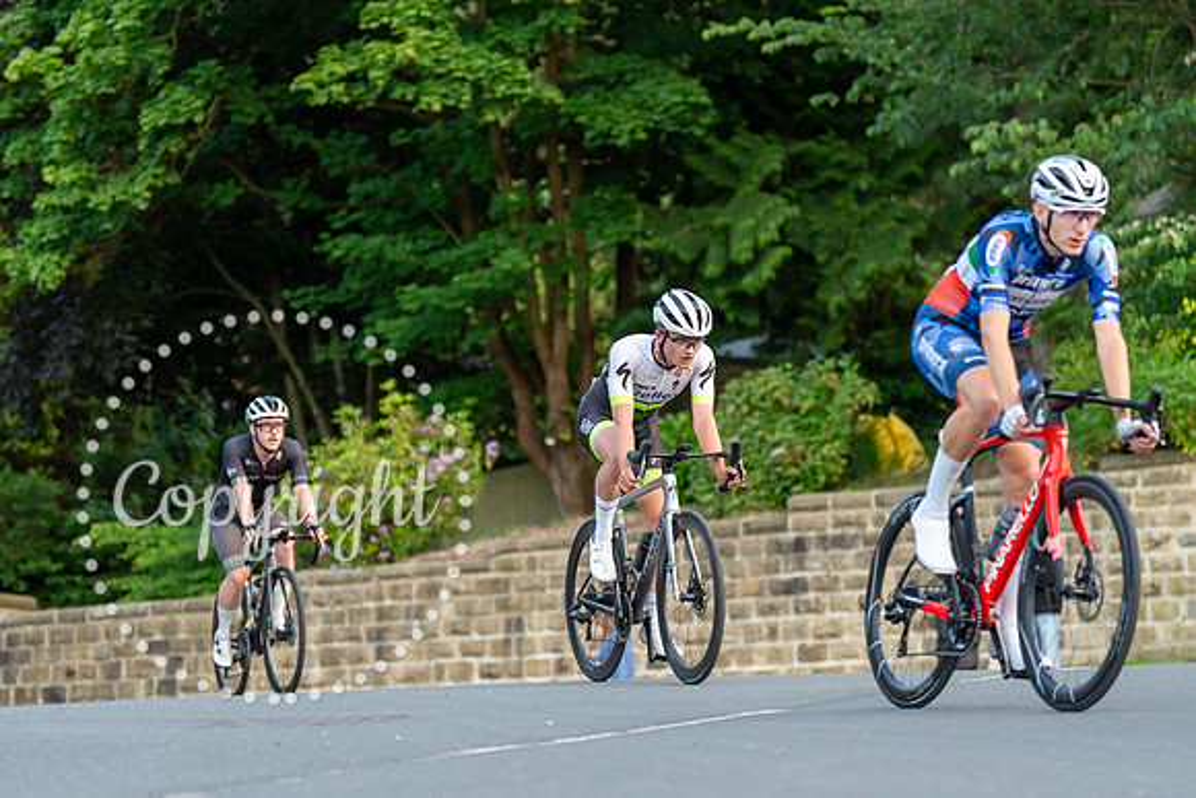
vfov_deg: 12.5
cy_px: 382
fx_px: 3639
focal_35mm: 110
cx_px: 624
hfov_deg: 18.7
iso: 1250
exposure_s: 1/1000
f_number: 2.8
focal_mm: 105
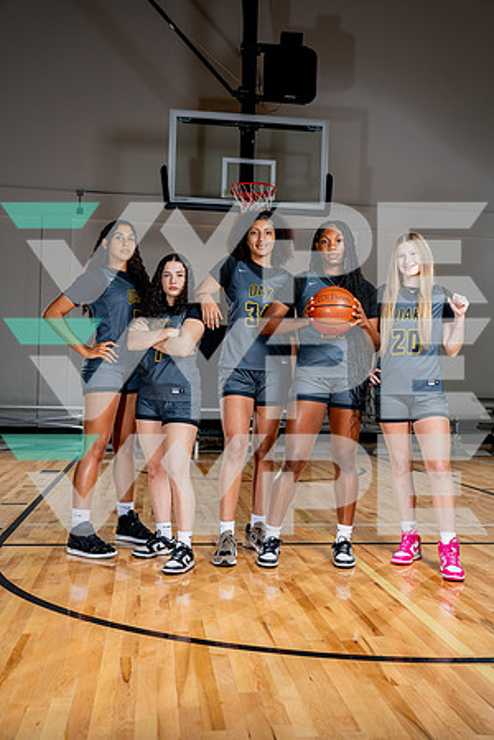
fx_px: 782
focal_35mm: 38
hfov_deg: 35.1
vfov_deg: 50.7
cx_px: 247
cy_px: 370
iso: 200
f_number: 5.6
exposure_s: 1/250
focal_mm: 38
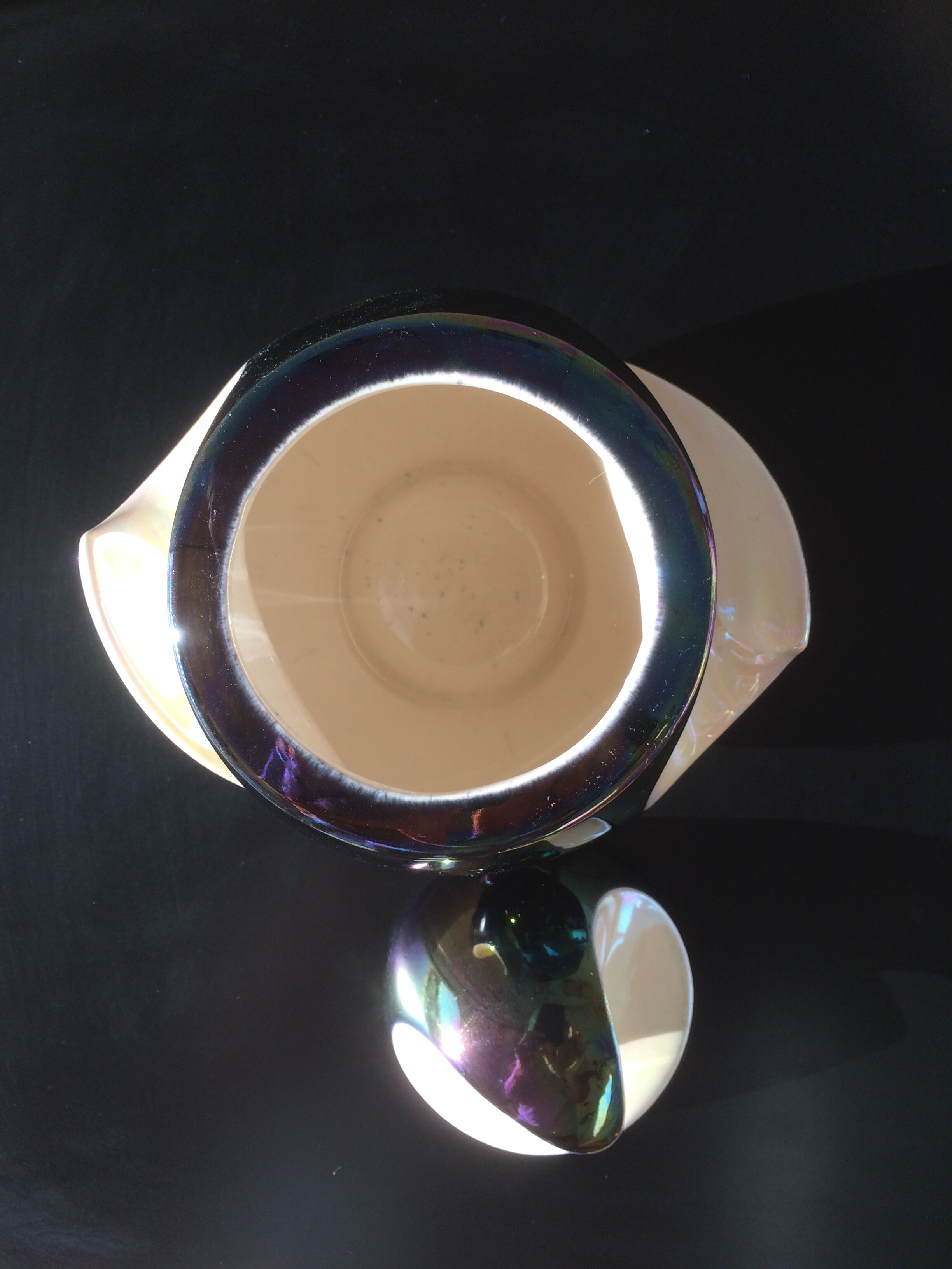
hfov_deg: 48.2
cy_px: 634
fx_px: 1063
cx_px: 476
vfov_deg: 61.7
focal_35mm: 29
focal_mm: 4.15
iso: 32
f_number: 2.2
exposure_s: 1/277
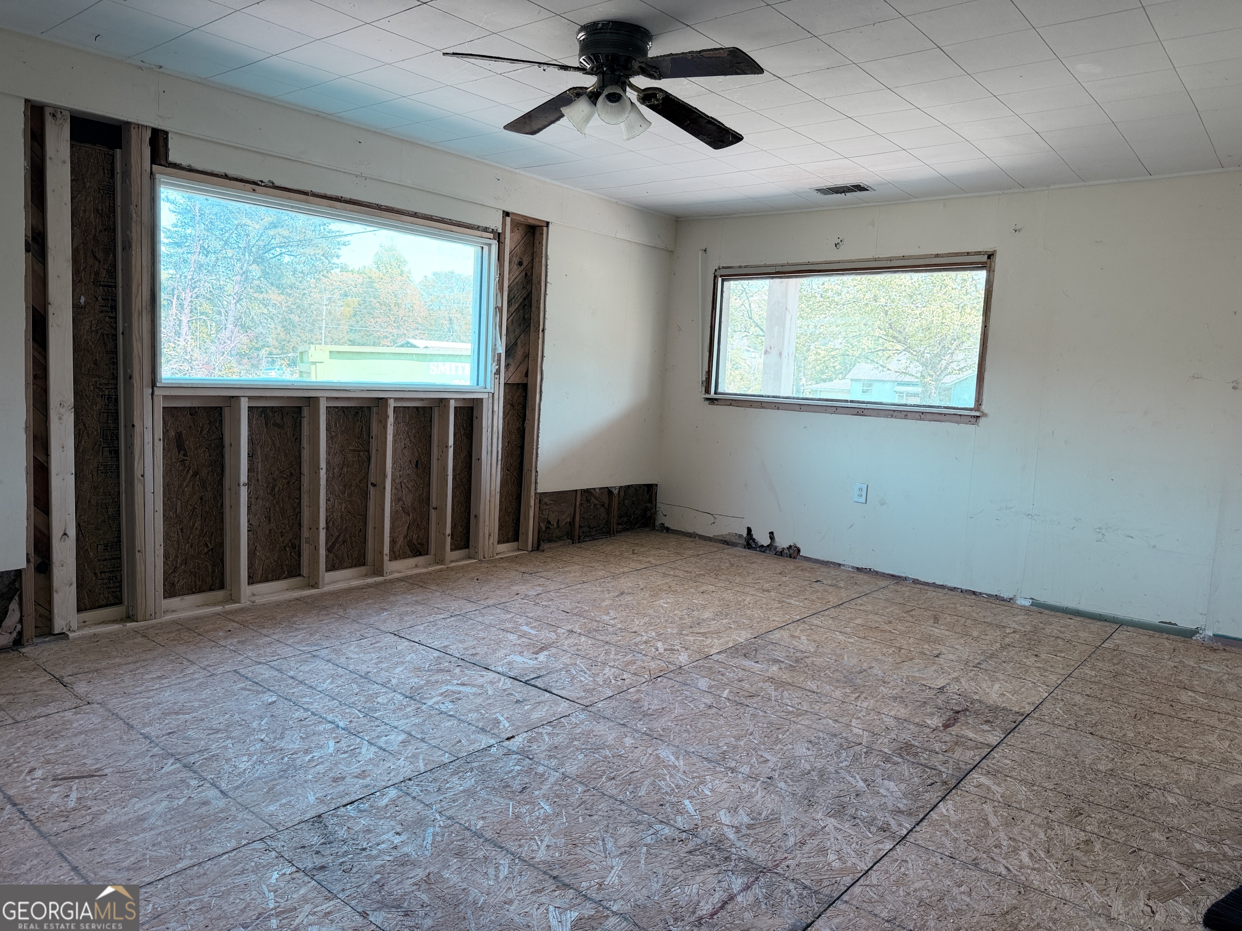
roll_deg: -1.8
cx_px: 621
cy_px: 466
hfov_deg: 71.6
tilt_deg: -6.9
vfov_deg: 56.8
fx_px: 861
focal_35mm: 24
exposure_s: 1/154
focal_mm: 6.76
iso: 80
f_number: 1.78
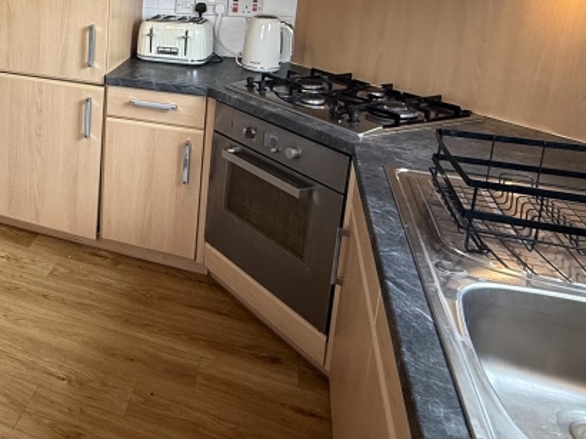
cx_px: -1
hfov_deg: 44.6
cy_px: 60
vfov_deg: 38.4
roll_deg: +0.8
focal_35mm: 35
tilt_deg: -12.8
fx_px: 592
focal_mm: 2.22
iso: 200
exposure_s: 1/100
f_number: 2.2
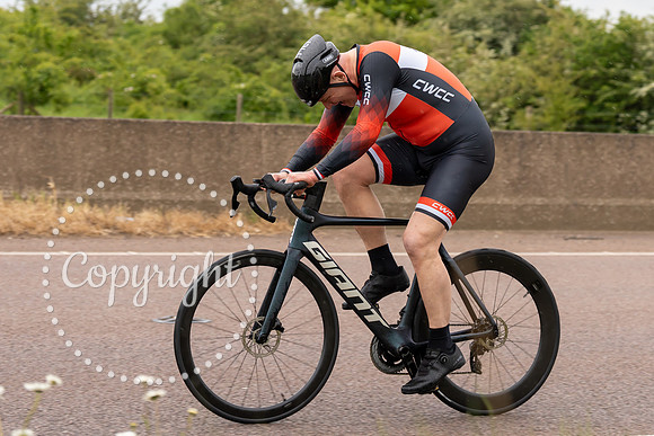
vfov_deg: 12.5
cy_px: 123
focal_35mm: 110
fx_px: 1993
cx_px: 435
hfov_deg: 18.6
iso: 400
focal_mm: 70
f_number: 3.5
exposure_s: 1/1000
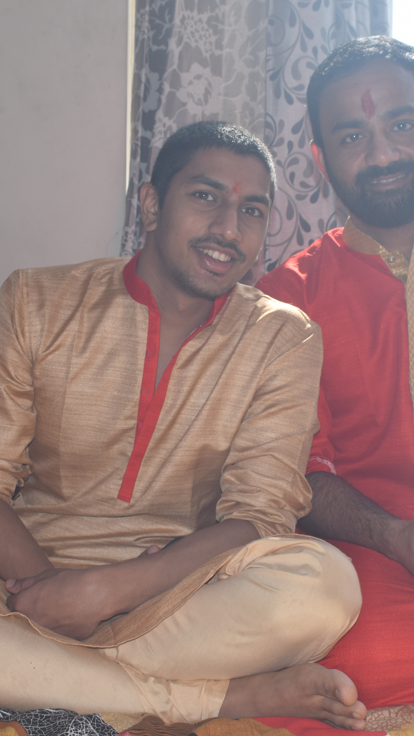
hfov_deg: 18.5
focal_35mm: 65
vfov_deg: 32.3
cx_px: 217
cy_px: 347
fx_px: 1269
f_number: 7.1
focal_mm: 26
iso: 100
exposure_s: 1/200
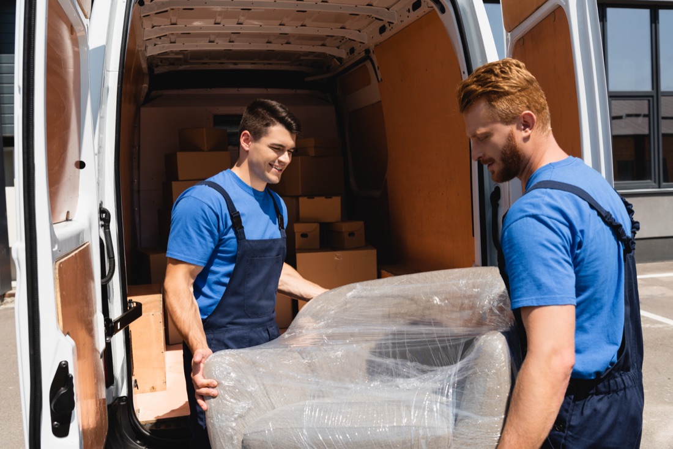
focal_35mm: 34
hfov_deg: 55.8
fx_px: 636
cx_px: 336
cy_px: 224
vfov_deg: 38.9
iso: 100
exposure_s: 1/800
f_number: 5
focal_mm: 34
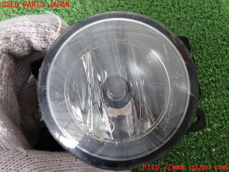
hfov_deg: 51.4
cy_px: 86
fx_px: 238
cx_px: 114
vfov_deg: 39.7
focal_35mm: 36
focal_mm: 6.37
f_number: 2.5
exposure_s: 1/40
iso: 320
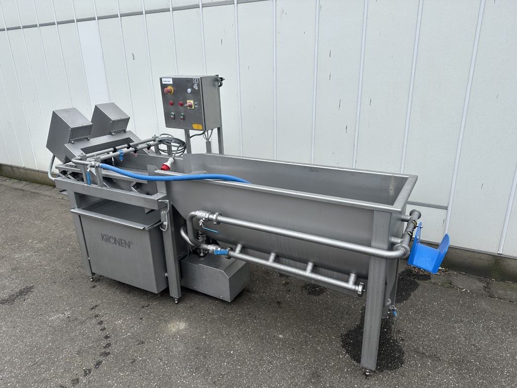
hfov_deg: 71.6
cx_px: 258
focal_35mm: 24
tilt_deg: -18.7
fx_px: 358
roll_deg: +1.3
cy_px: 194
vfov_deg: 56.8
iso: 80
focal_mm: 6.86
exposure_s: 1/1321
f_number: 1.78
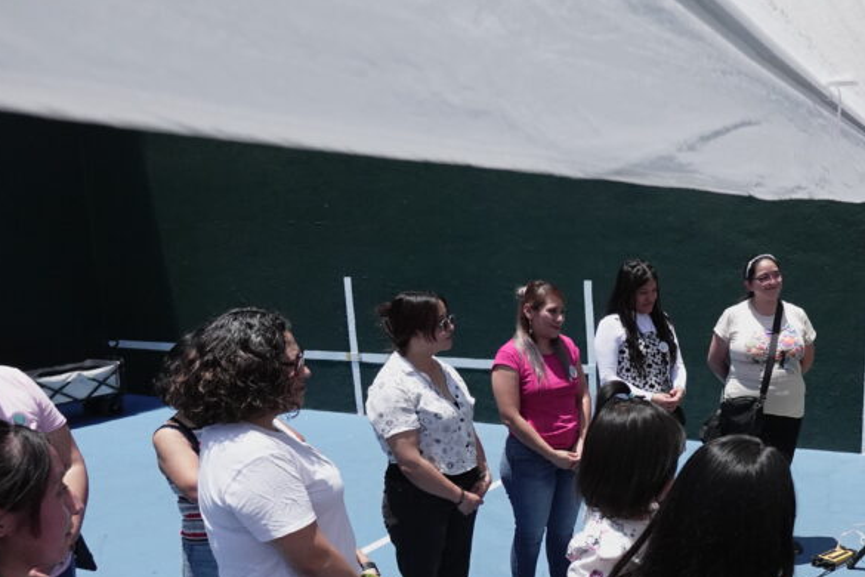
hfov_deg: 50.3
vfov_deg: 37.5
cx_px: 723
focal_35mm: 35
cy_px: 381
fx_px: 841
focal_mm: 7.6
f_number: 3.5
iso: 1000
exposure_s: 1/10000
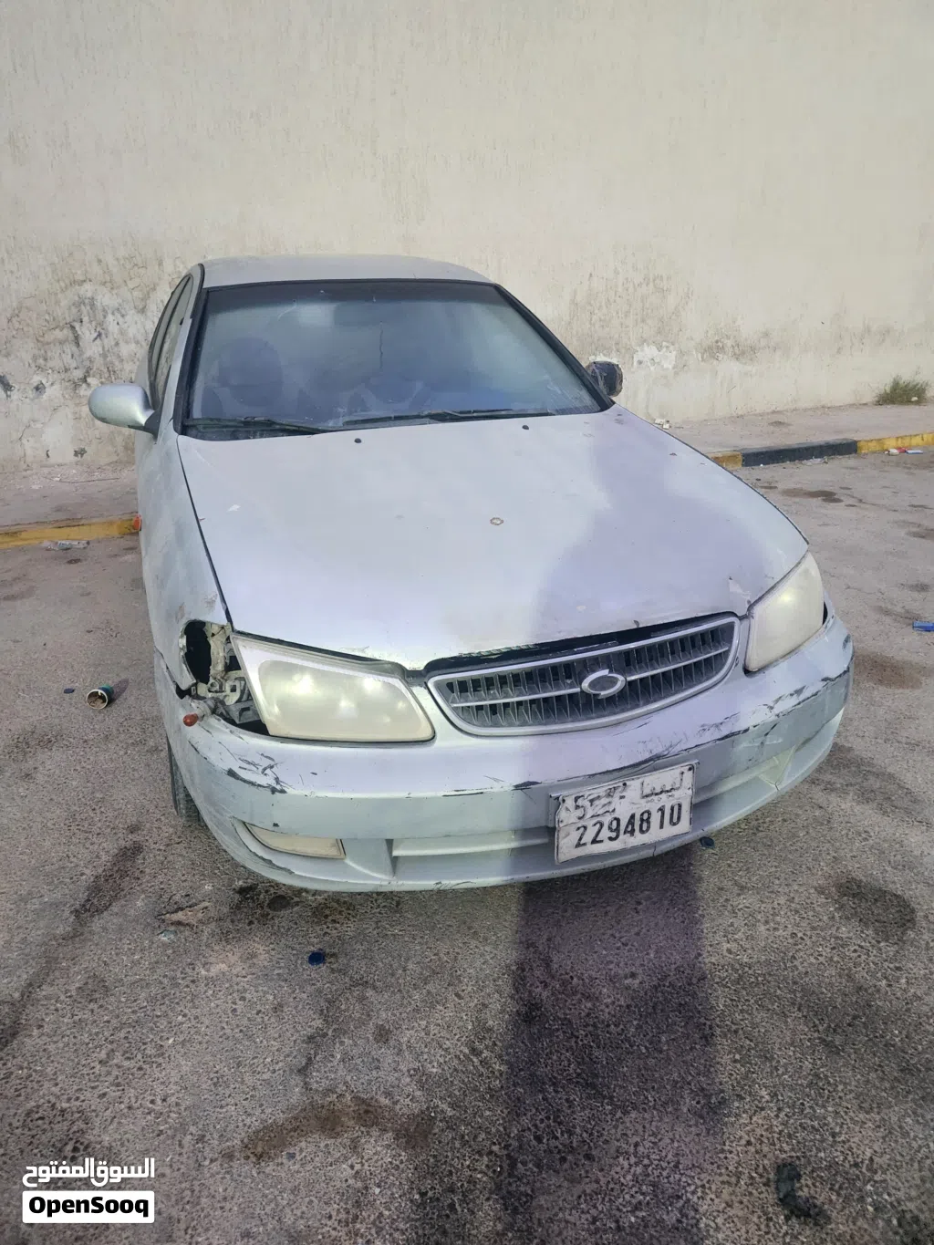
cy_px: 622
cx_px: 467
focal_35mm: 23
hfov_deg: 58.9
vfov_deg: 73.9
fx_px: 827
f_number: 1.8
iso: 1000
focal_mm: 5.4
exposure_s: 1/100
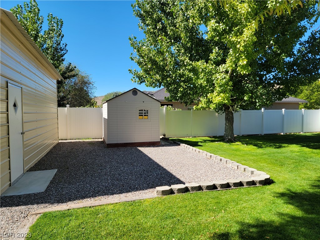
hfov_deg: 71.6
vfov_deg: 56.8
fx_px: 222
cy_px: 120
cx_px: 160
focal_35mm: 24
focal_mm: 6.7
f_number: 1.8
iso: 16
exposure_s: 1/585
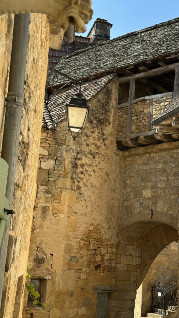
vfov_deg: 35.4
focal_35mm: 59
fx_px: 498
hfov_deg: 20.4
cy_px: 150
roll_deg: -3.7
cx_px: 110
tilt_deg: +13.9
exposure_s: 1/1667
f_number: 1.78
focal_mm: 6.86
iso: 64
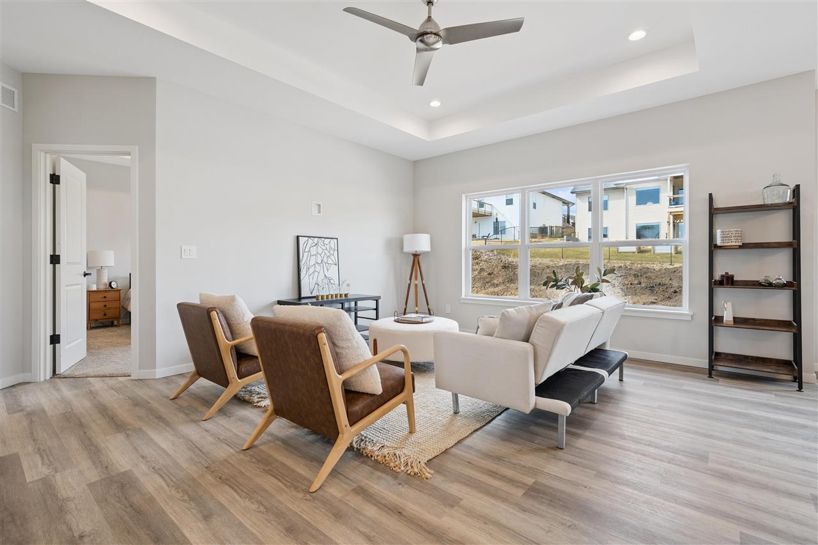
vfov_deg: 73.7
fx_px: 363
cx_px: 409
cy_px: 272
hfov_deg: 96.7
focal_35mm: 16
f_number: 8
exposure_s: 1/60
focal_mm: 16
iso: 400
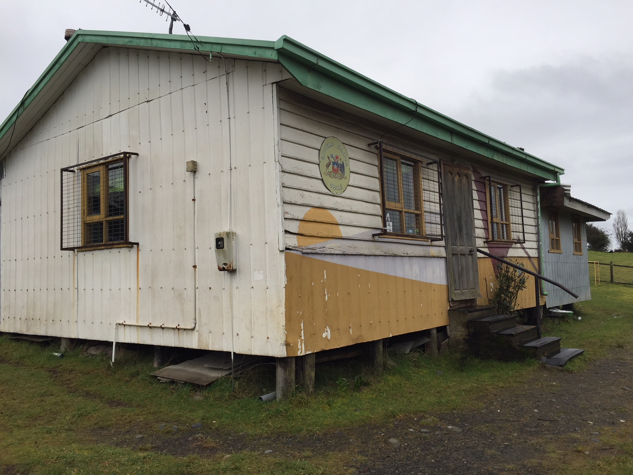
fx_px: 530
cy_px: 238
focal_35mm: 29
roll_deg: +1.5
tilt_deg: +3.8
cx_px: 316
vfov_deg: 48.2
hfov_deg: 61.7
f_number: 2.2
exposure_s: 1/682
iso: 32
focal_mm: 4.15
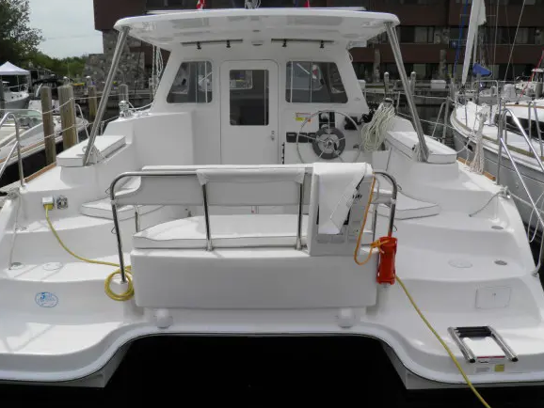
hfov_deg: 58.2
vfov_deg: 45.5
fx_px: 487
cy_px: 210
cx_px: 248
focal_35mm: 31
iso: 50
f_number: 5.7
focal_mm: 4.9
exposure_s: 1/500
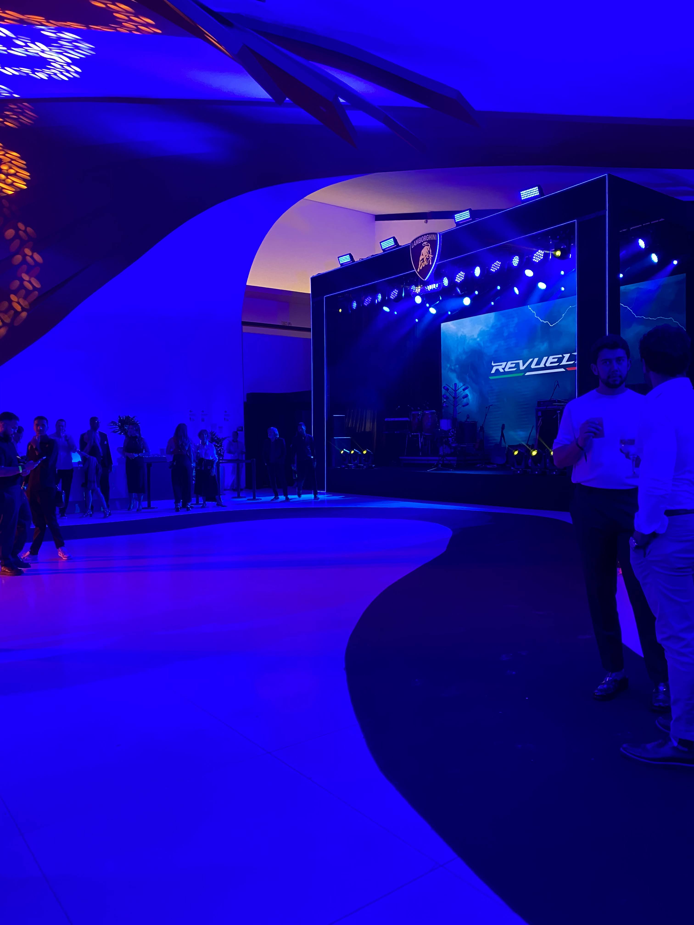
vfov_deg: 67.3
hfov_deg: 53.1
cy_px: 462
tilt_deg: -1.6
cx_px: 347
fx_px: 695
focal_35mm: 26
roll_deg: +0.5
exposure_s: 1/39
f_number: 1.8
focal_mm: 4.25
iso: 320
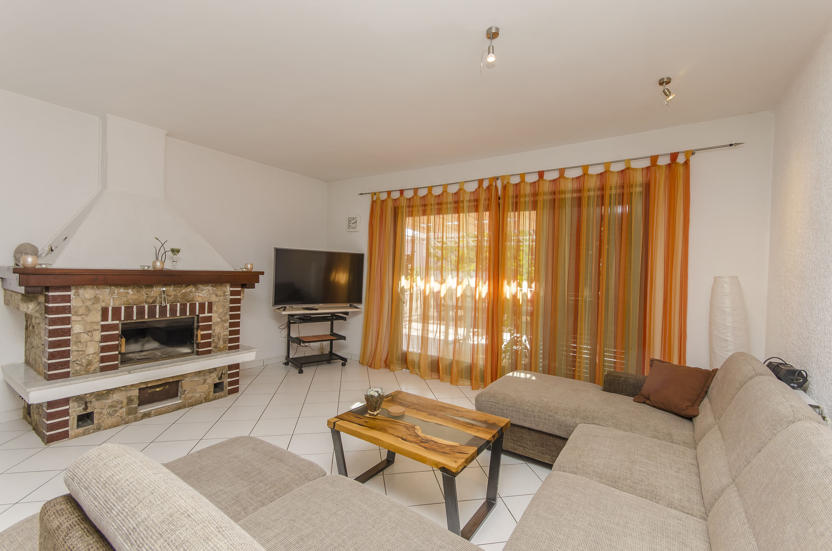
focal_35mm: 15
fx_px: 346
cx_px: 416
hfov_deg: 100.5
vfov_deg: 77.1
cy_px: 276
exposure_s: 1/100
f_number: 7.1
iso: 160
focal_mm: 10
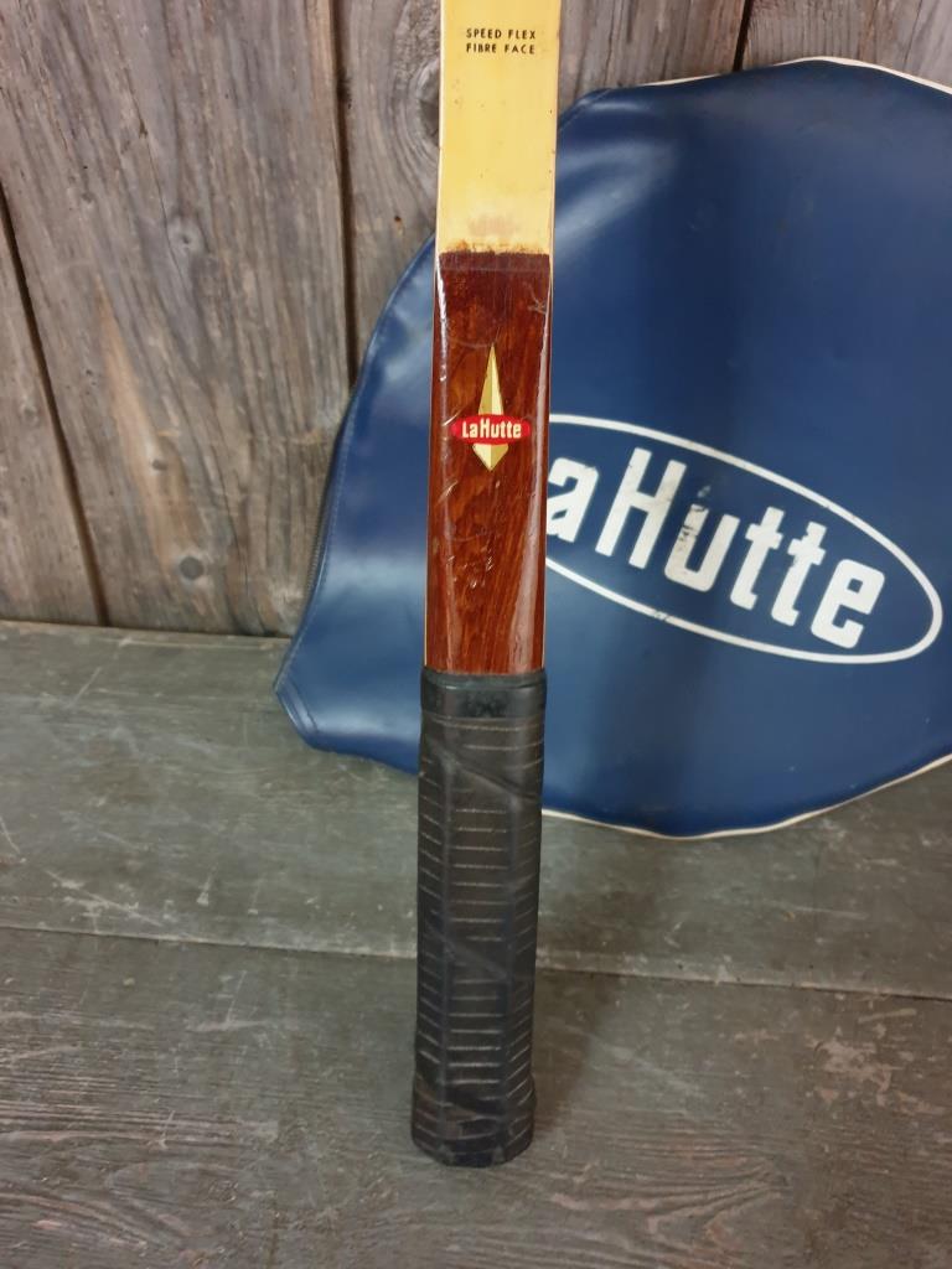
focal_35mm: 26
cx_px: 476
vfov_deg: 67.3
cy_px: 634
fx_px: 953
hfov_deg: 53.1
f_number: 1.5
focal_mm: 4.3
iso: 400
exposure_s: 1/10
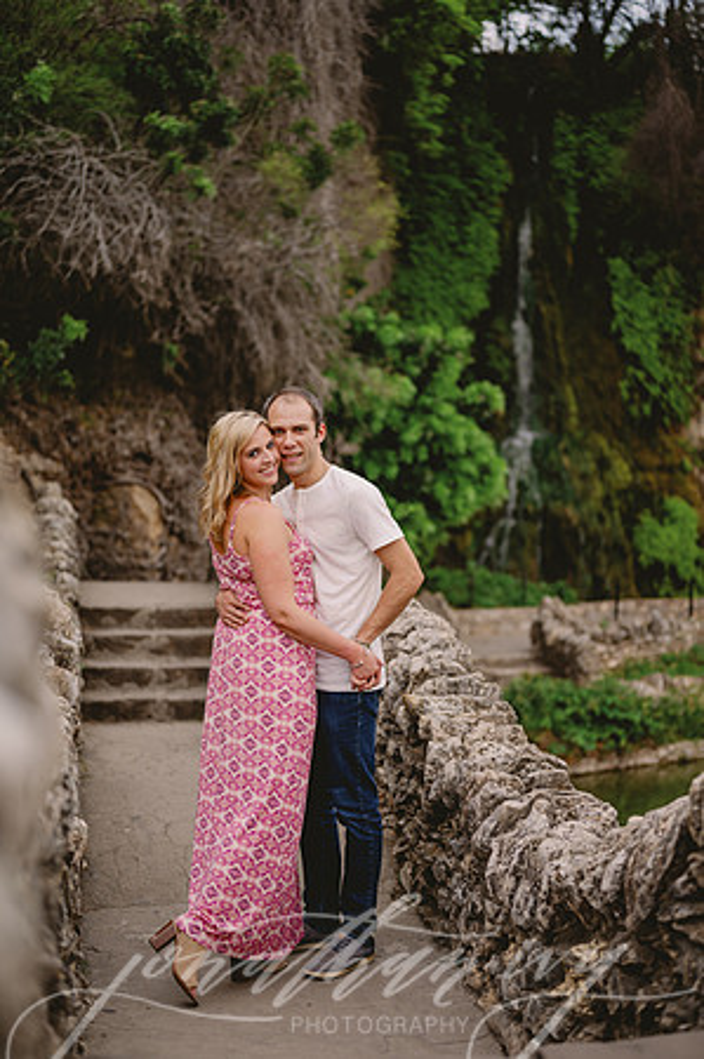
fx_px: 1470
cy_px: 530
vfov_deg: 39.6
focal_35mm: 50
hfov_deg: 26.9
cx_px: 352
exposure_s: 1/320
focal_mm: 50
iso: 80
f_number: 2
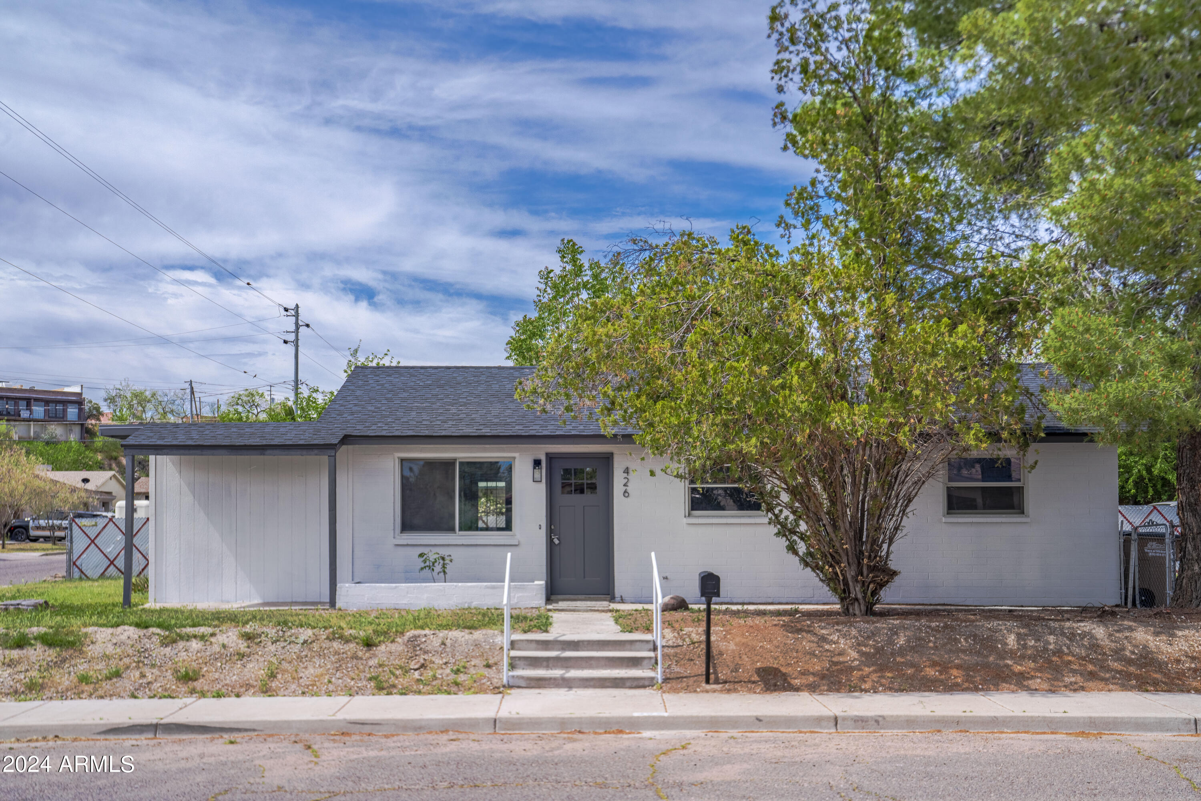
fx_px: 1301
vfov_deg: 34.2
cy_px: 400
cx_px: 600
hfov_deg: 49.6
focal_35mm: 39
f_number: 8
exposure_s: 1/4000
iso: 160
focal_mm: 39
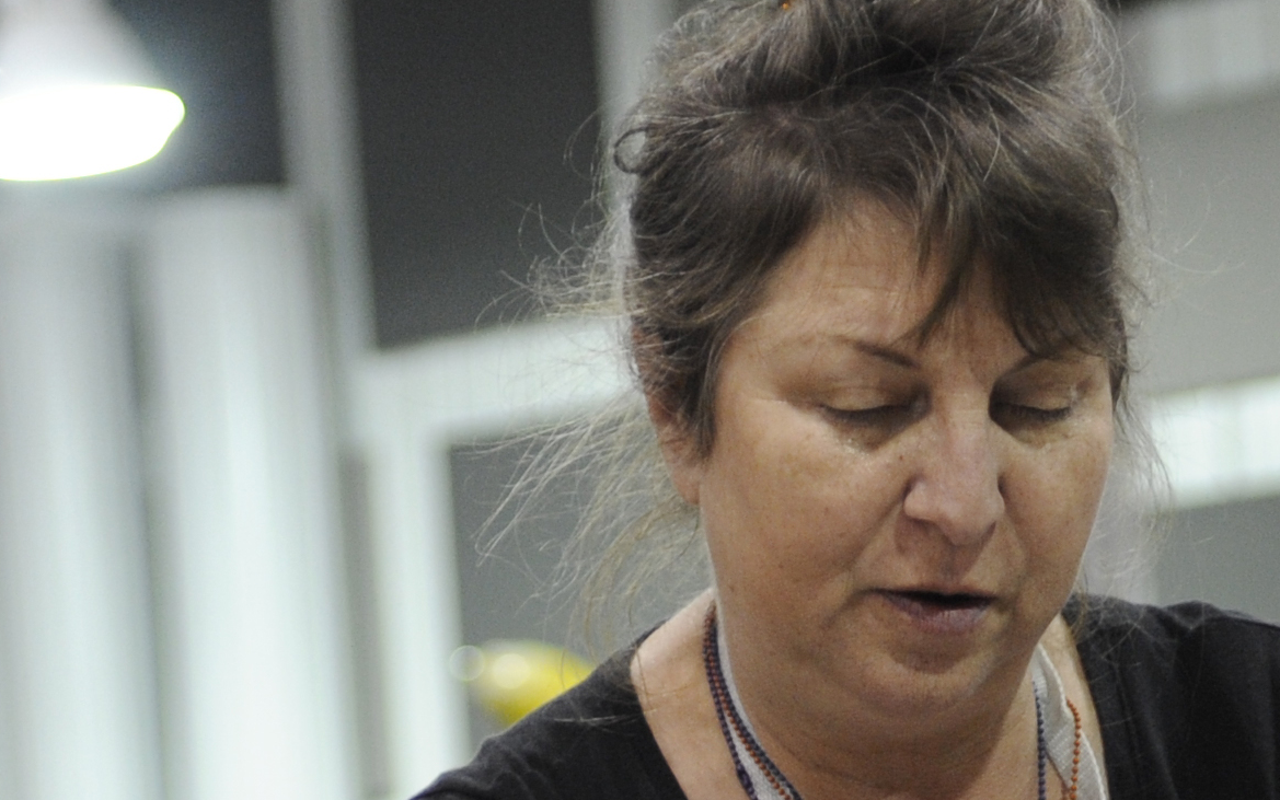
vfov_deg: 7.2
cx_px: 991
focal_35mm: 178
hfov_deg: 11.7
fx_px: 6210
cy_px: 1232
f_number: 2.8
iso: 1600
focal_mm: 48
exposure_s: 1/80
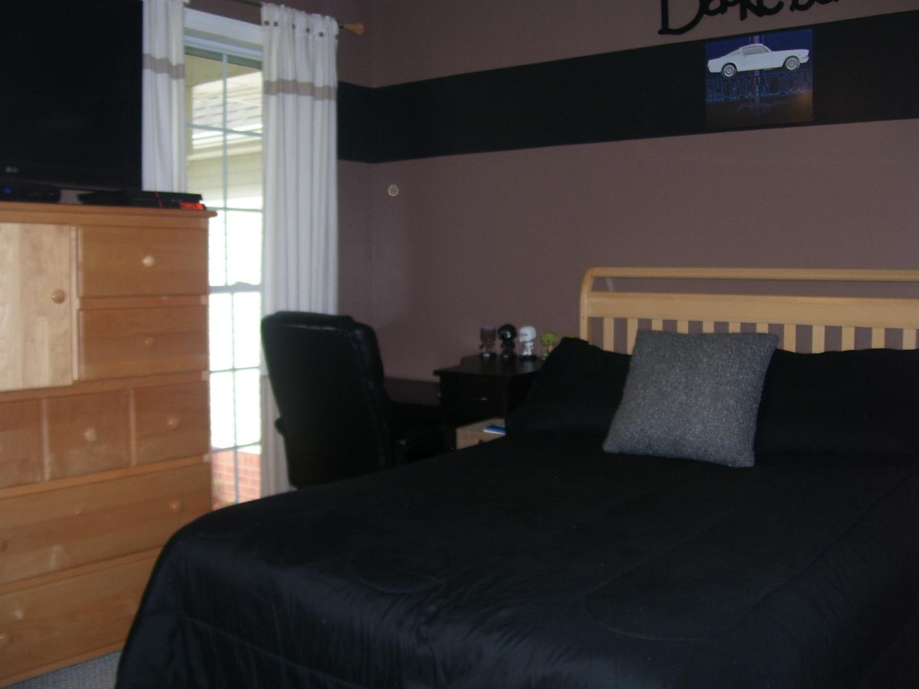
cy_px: 344
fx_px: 982
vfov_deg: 38.7
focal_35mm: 37
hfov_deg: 50.1
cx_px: 460
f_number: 2.7
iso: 80
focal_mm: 6
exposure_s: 1/60
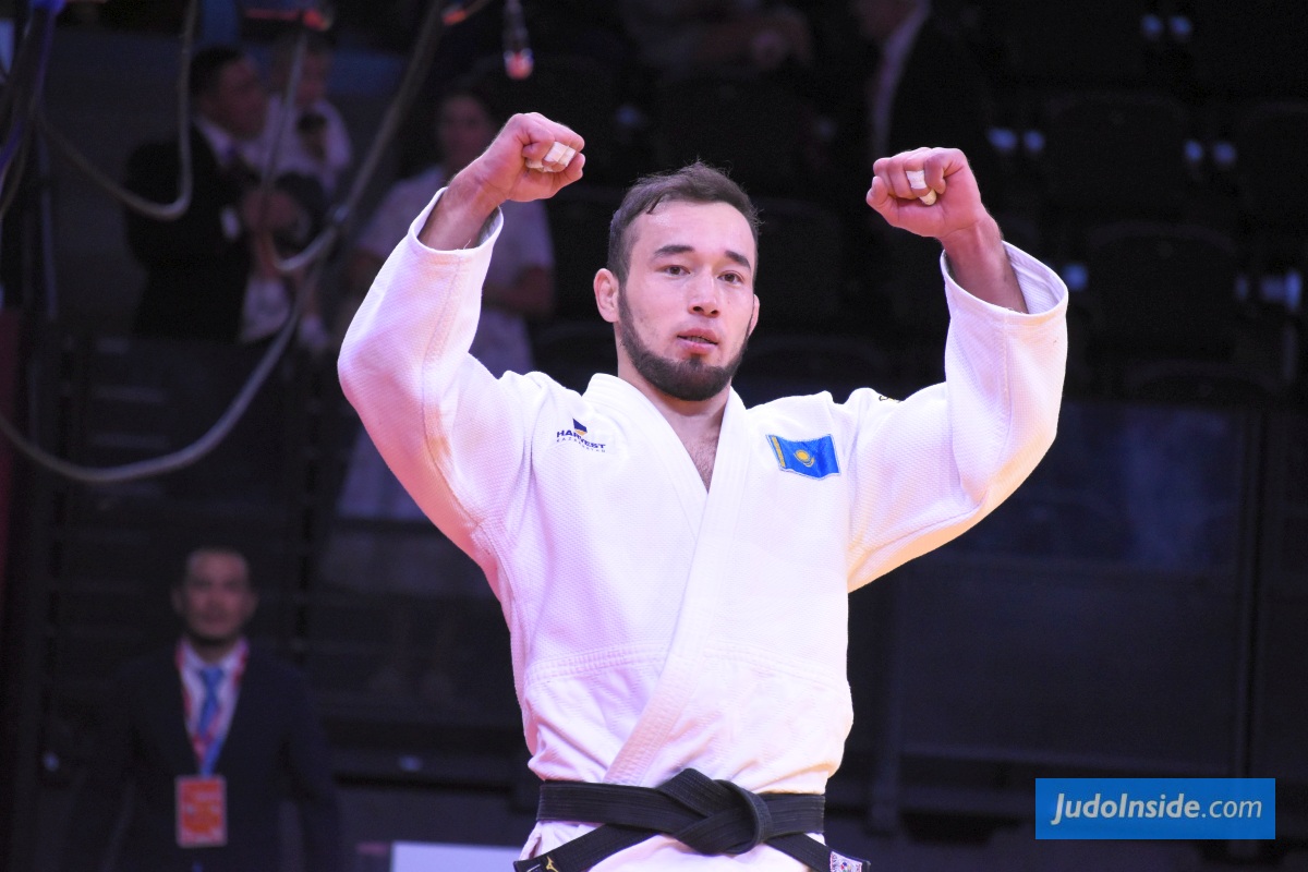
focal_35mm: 262
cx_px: 654
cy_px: 436
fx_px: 9537
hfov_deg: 7.8
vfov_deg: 5.2
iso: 3200
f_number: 6.3
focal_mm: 175
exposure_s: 1/500
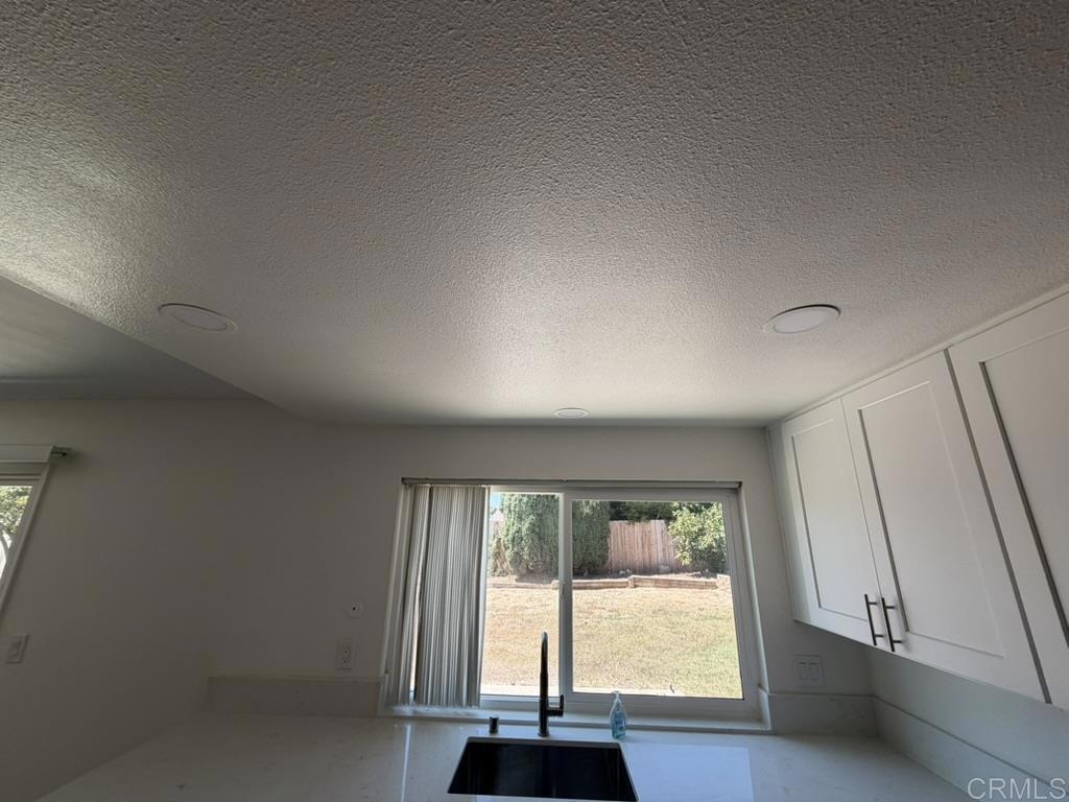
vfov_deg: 85.7
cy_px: 401
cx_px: 534
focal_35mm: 14
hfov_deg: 102.1
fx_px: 432
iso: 50
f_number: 2.2
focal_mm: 2.22
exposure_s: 1/121
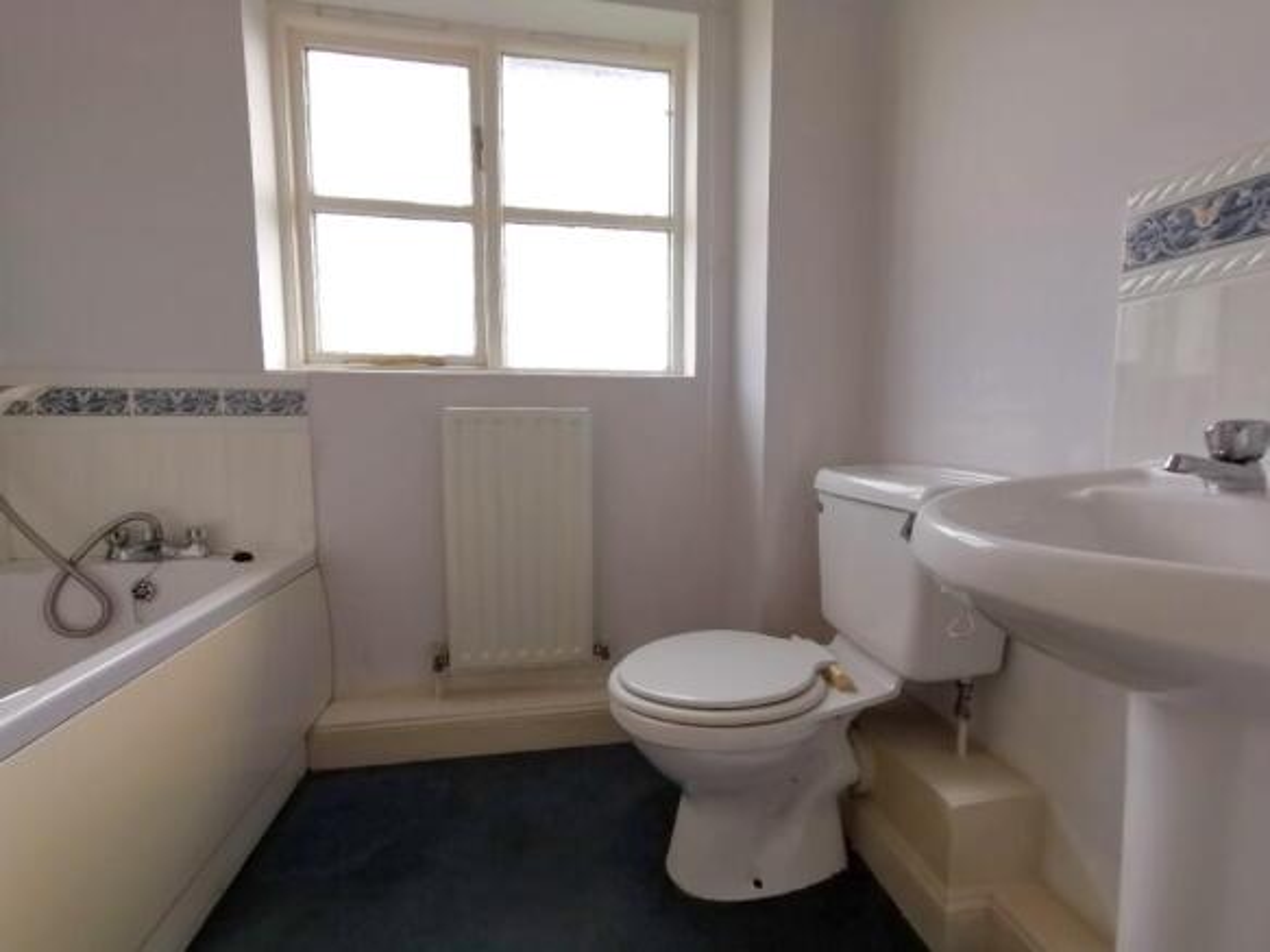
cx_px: 635
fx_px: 587
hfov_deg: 94.5
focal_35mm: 16
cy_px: 476
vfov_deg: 78.1
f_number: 2.2
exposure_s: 1/100
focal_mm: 2.35
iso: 64
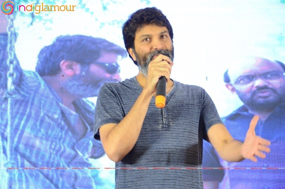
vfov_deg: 8.7
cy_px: 94
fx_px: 1244
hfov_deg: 13.1
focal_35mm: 158
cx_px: 142
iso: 2500
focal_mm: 105
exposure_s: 1/80
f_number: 5.6
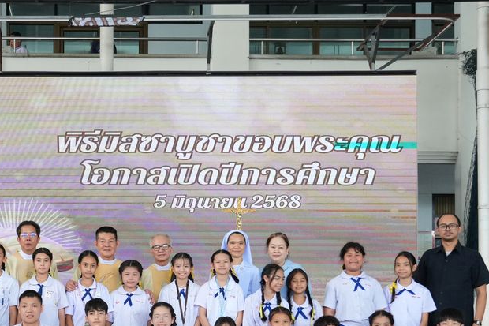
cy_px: 284
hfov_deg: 25.2
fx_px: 1071
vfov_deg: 17.1
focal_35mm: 79
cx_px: 93
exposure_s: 1/500
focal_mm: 29
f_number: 4.5
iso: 2000
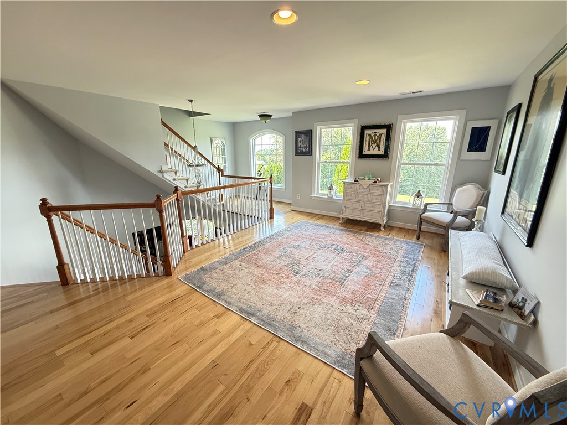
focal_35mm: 14
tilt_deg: -13.2
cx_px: 284
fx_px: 229
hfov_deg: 102.1
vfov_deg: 85.7
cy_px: 212
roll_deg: -0.3
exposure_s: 1/120
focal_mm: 2.22
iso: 320
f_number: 2.2
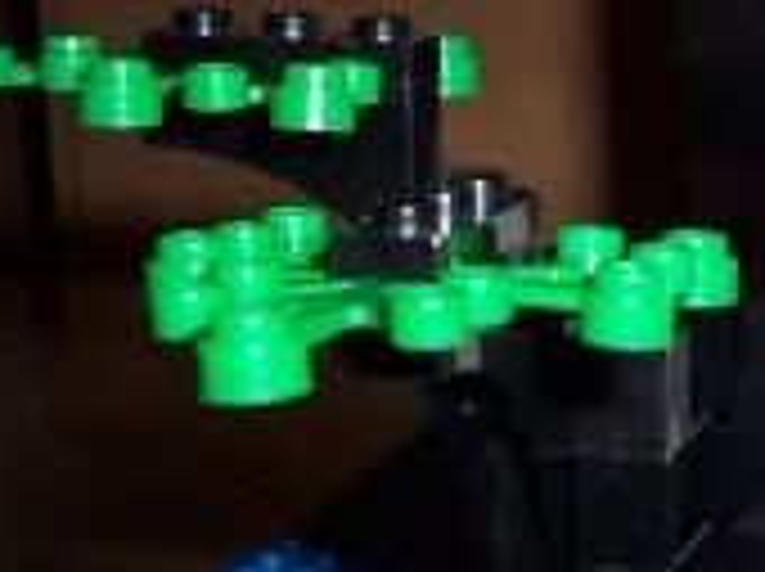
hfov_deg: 16.6
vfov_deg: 13.5
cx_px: 1107
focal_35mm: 109
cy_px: 412
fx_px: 2405
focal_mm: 5.6
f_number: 2.8
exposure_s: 1/60
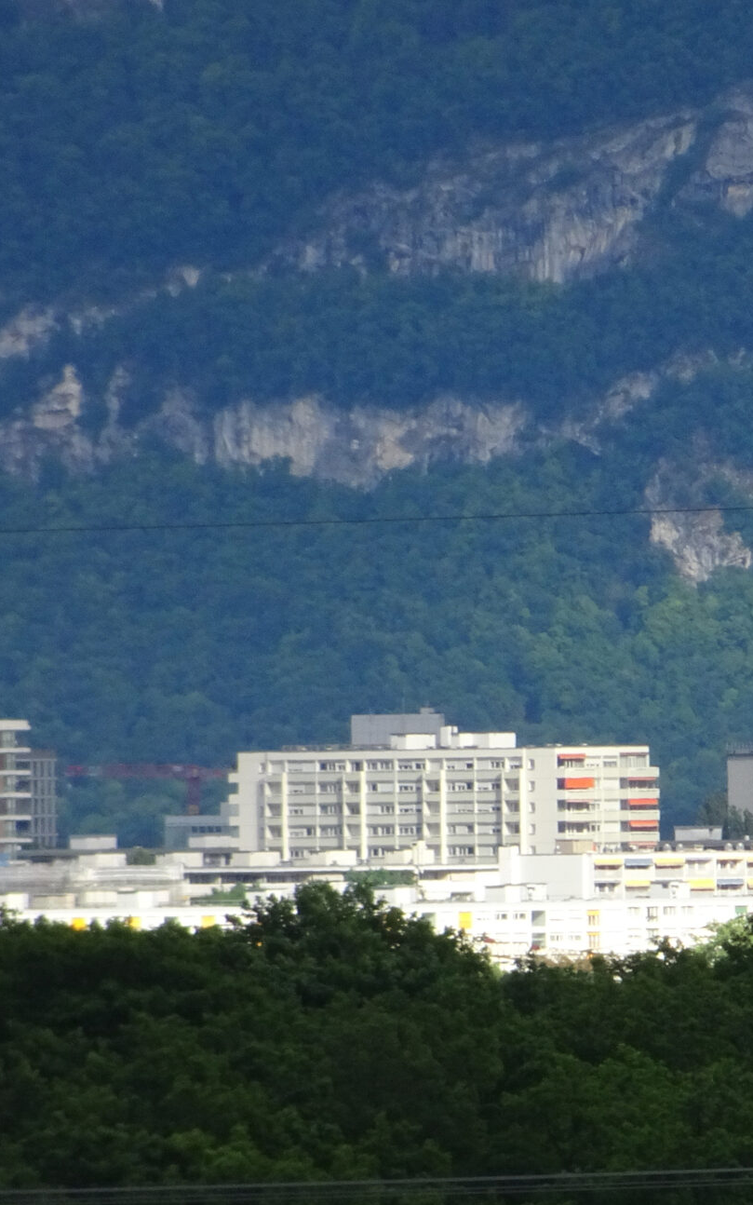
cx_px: 1137
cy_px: 581
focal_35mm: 1506
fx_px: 49438
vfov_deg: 1.4
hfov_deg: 0.9
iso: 100
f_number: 6.3
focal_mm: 122.7
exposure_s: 1/250
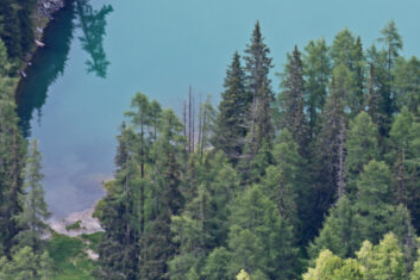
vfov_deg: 2.3
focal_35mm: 610
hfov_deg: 3.4
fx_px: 7113
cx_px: 426
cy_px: -41
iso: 100
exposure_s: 1/160
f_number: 5.6
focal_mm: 140
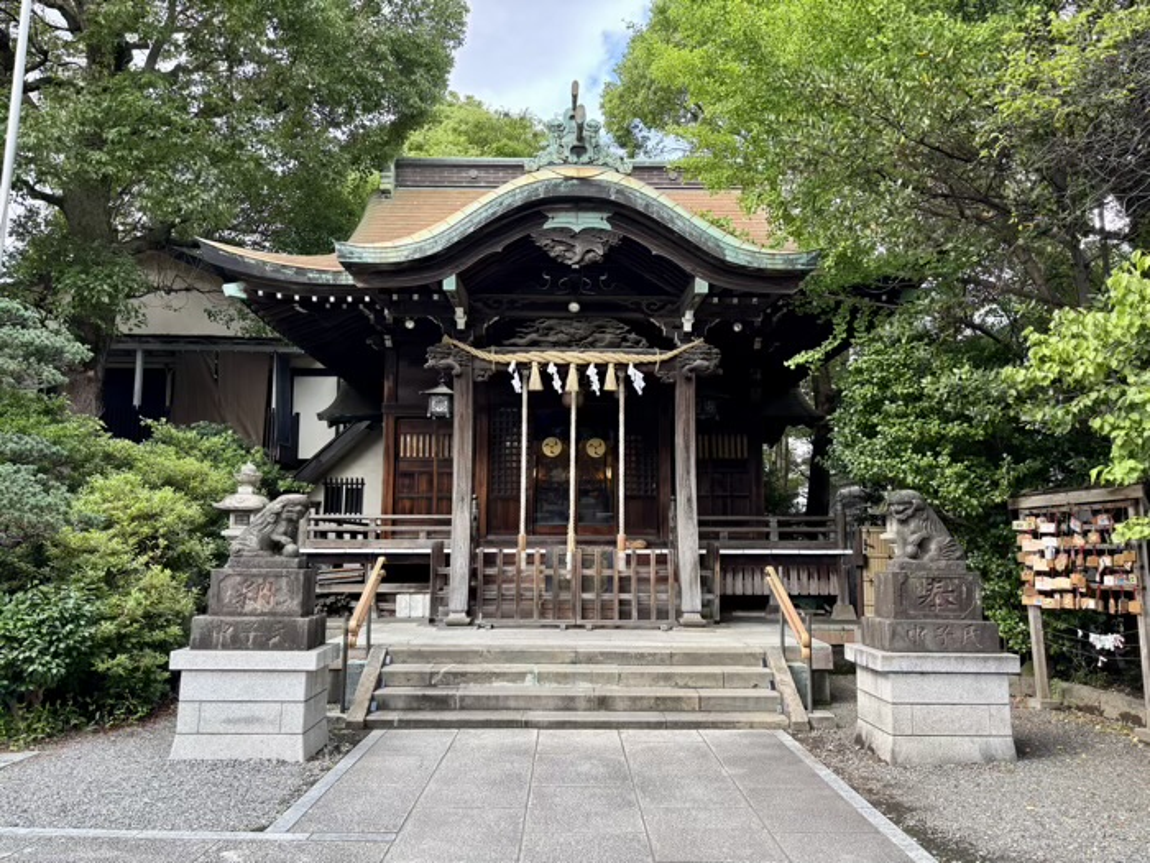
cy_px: 432
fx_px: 864
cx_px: 575
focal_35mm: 26
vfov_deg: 53.1
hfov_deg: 67.3
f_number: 1.6
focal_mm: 5.96
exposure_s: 1/276
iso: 50
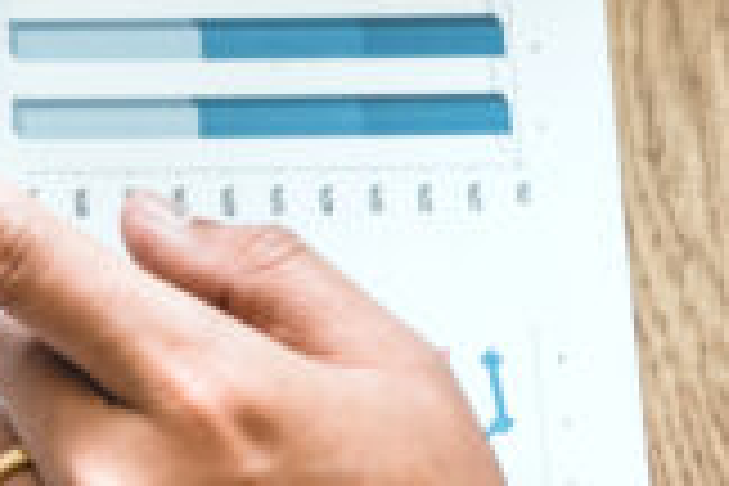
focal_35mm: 252
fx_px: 5103
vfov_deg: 5.4
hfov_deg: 8.0
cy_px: -198
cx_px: -450
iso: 100
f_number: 2
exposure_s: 1/200
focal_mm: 35
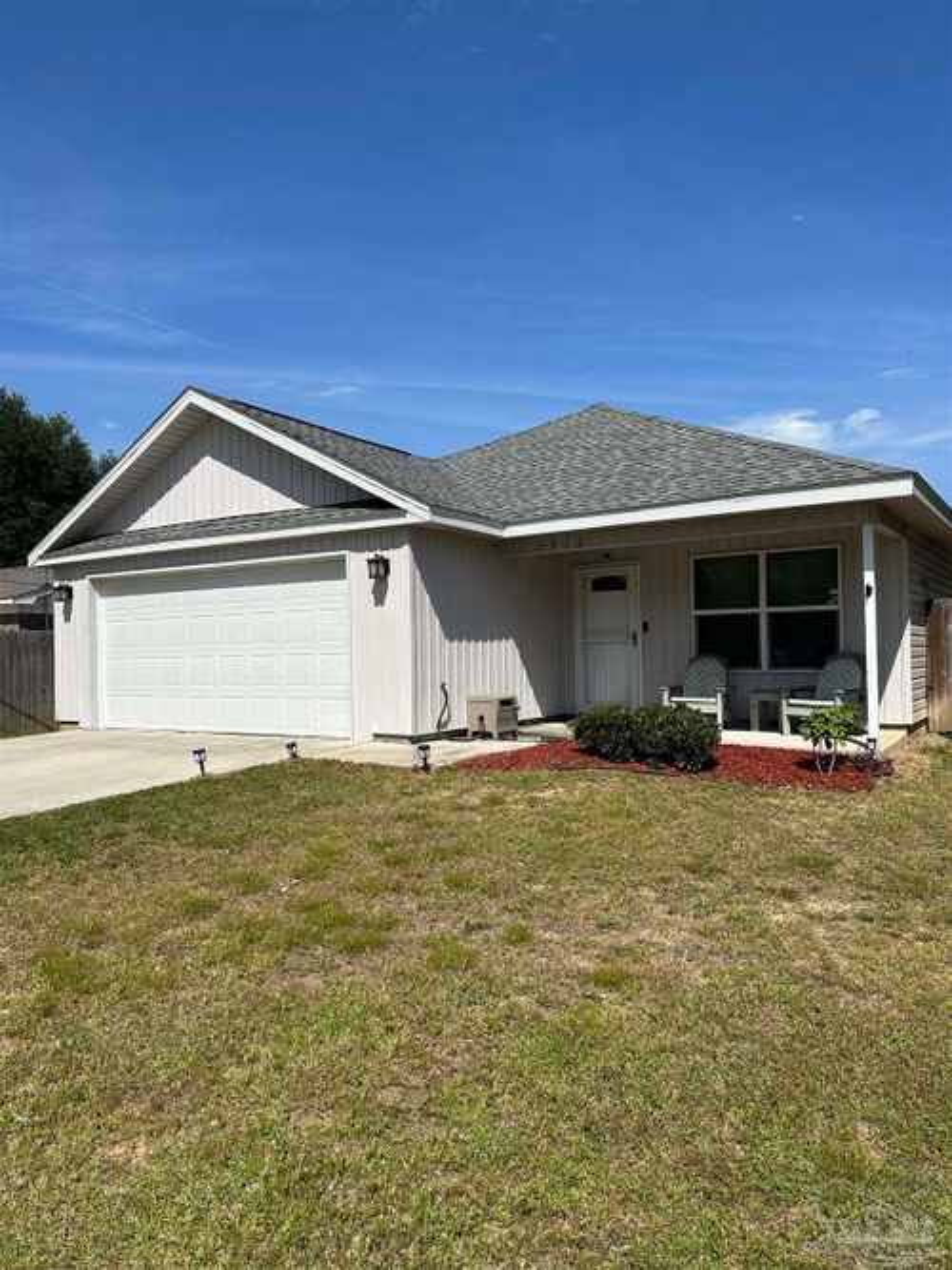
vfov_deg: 71.6
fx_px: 880
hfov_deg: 56.8
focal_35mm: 24
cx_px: 476
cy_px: 635
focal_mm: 6.86
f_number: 1.78
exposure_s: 1/6623
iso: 80
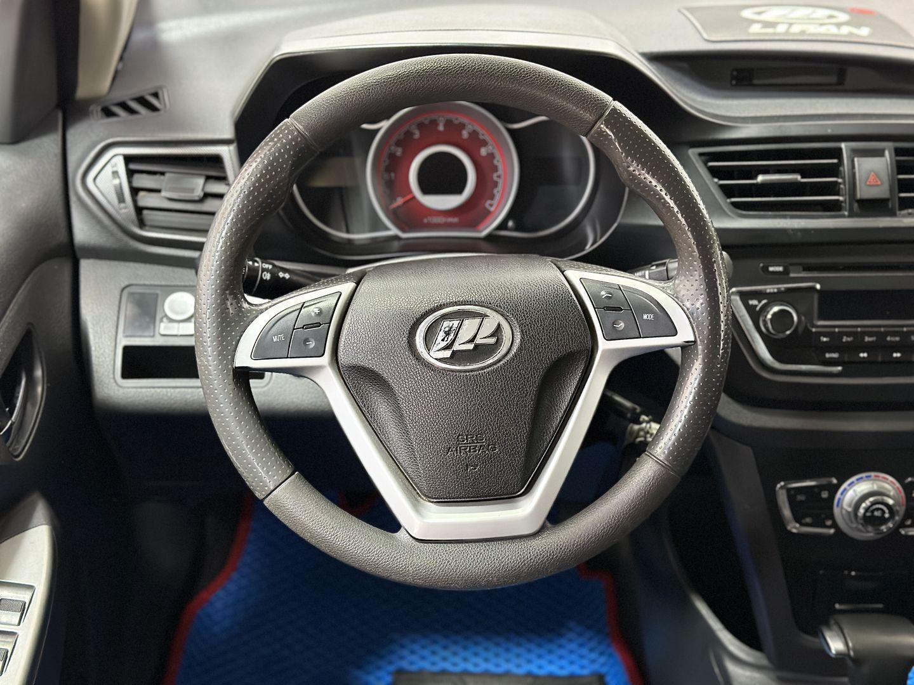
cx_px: 457
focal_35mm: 48
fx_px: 1267
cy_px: 342
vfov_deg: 30.3
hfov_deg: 39.7
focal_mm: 6.86
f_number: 1.78
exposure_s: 1/33
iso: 640
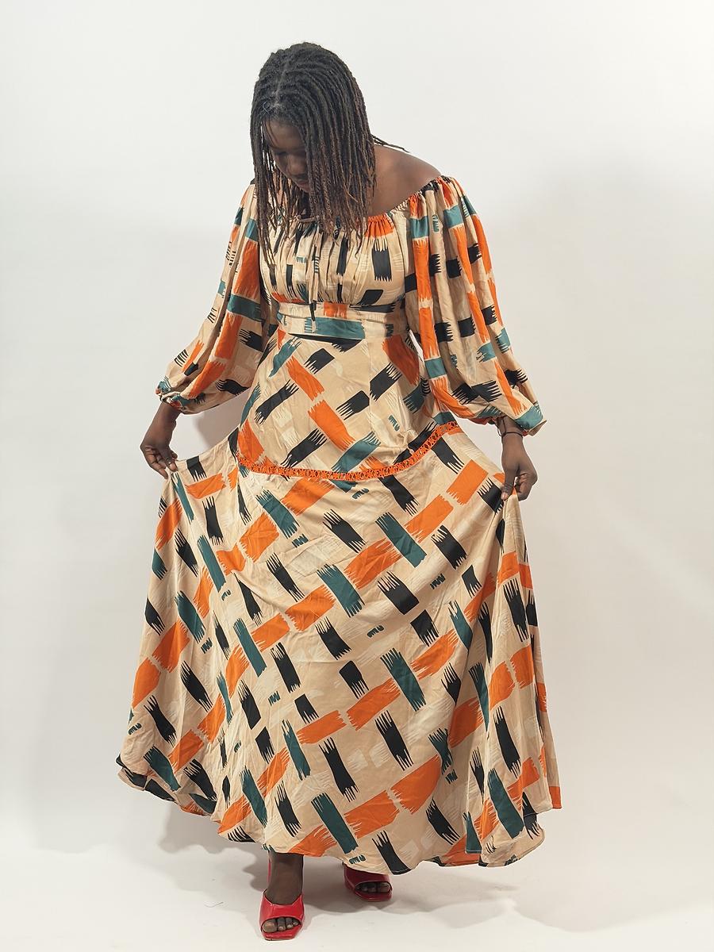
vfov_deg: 39.7
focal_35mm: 48
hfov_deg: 30.3
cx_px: 357
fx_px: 1320
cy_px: 476
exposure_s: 1/50
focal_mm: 6.76
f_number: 1.78
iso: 125
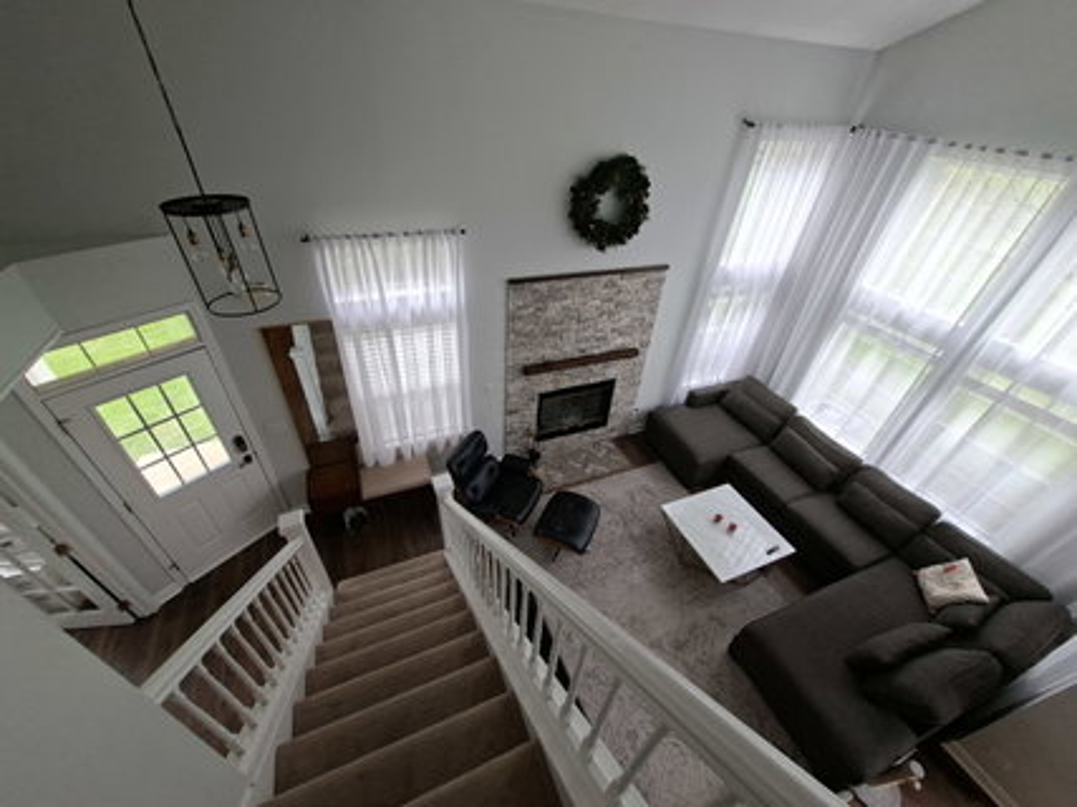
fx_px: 404
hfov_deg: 106.2
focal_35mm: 13
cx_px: 538
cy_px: 404
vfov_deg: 89.9
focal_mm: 1.74
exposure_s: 1/60
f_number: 2.2
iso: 40
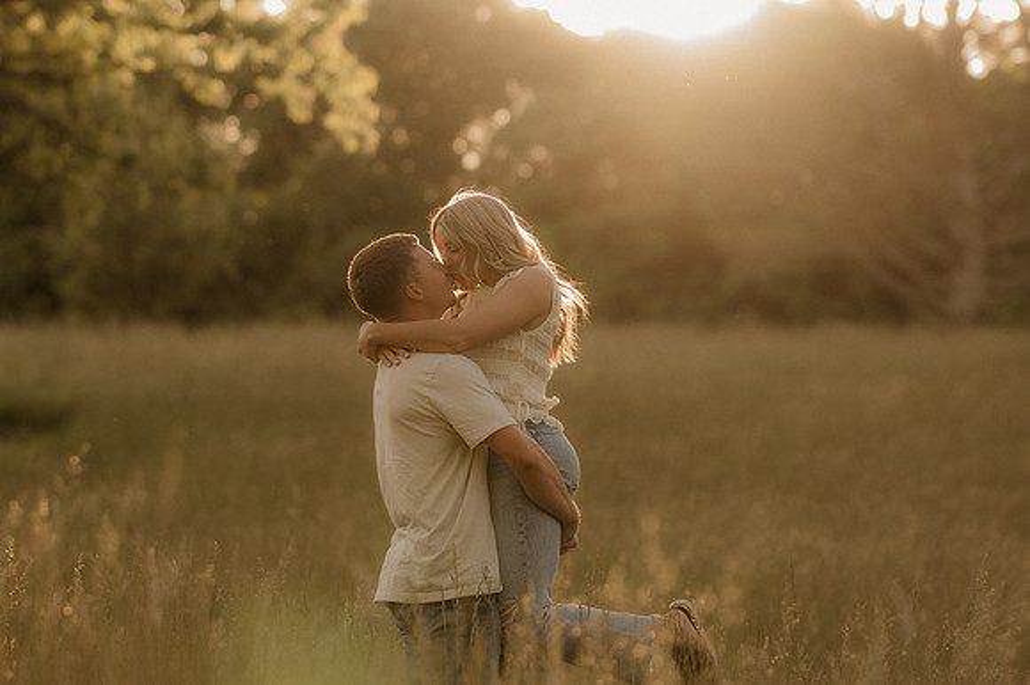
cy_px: 342
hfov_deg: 16.1
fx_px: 3631
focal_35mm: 127
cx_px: 515
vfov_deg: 10.8
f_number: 2
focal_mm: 85
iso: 250
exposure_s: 1/800
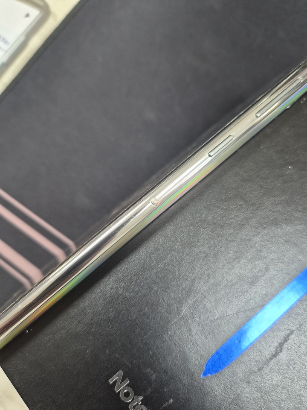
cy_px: 205
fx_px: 272
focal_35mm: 23
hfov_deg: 58.9
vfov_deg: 73.9
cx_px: 154
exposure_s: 1/120
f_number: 1.8
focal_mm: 5.4
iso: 400
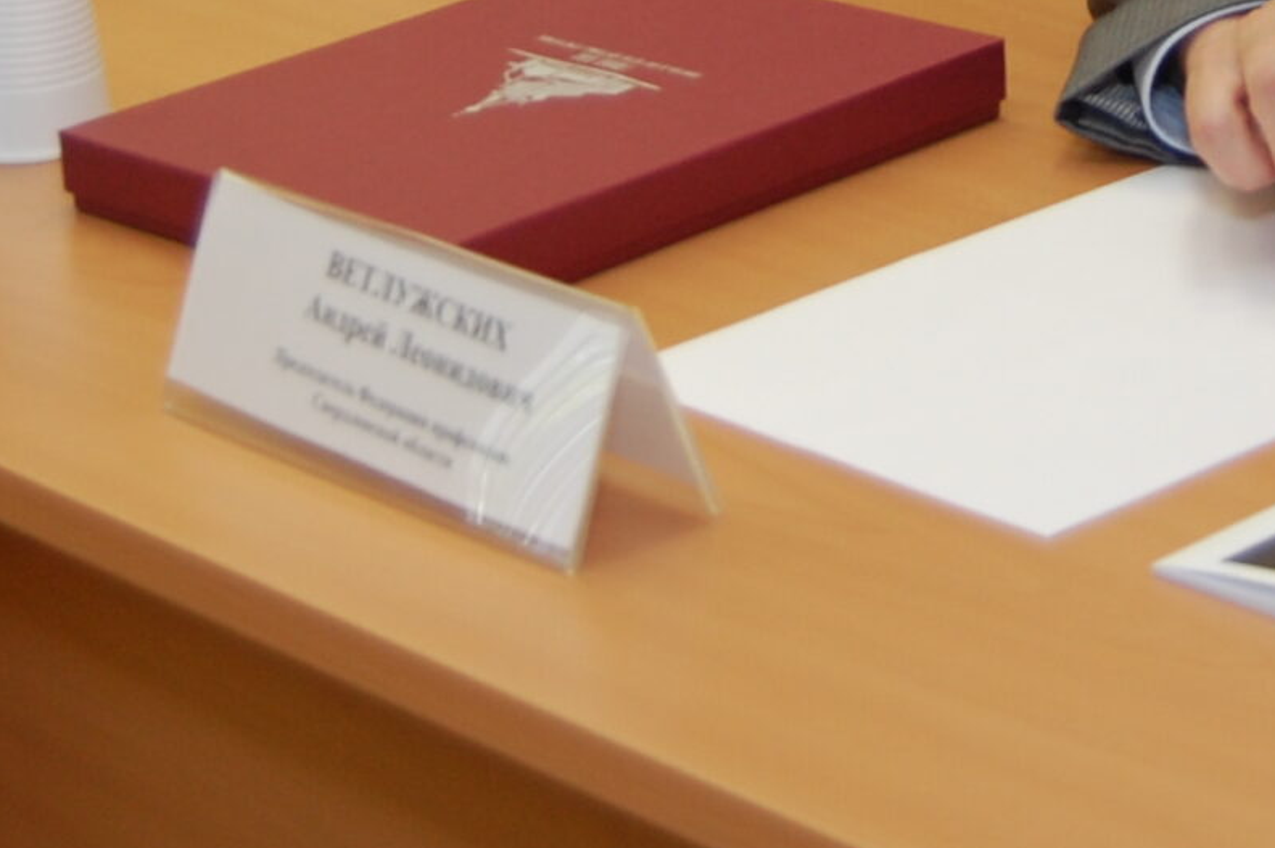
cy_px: -513
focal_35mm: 126
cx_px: 911
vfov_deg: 10.4
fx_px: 4460
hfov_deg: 16.2
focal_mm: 26
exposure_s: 1/60
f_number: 4.2
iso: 400
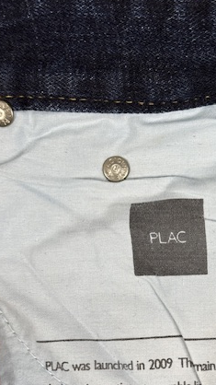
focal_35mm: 80
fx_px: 815
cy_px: 252
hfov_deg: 14.9
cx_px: 198
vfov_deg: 26.4
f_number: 1.78
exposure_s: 1/100
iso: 64
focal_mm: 6.76
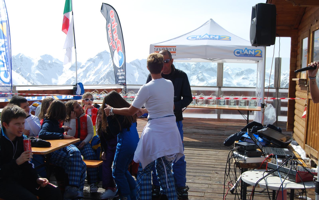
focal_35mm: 46
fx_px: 400
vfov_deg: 28.0
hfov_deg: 43.5
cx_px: 160
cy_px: 106
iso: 100
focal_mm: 30
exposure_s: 1/200
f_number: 8
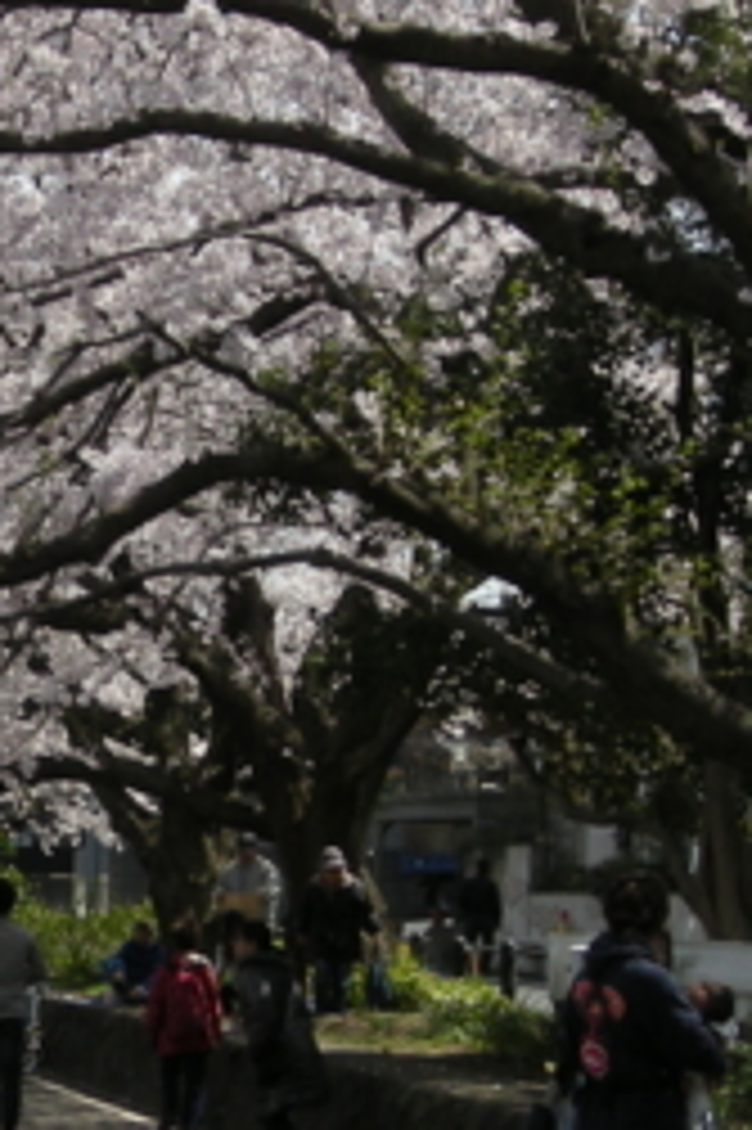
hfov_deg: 11.5
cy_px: 590
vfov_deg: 17.7
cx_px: -212
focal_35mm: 116
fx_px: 3639
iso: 64
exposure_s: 1/214
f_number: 5.7
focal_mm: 5.7
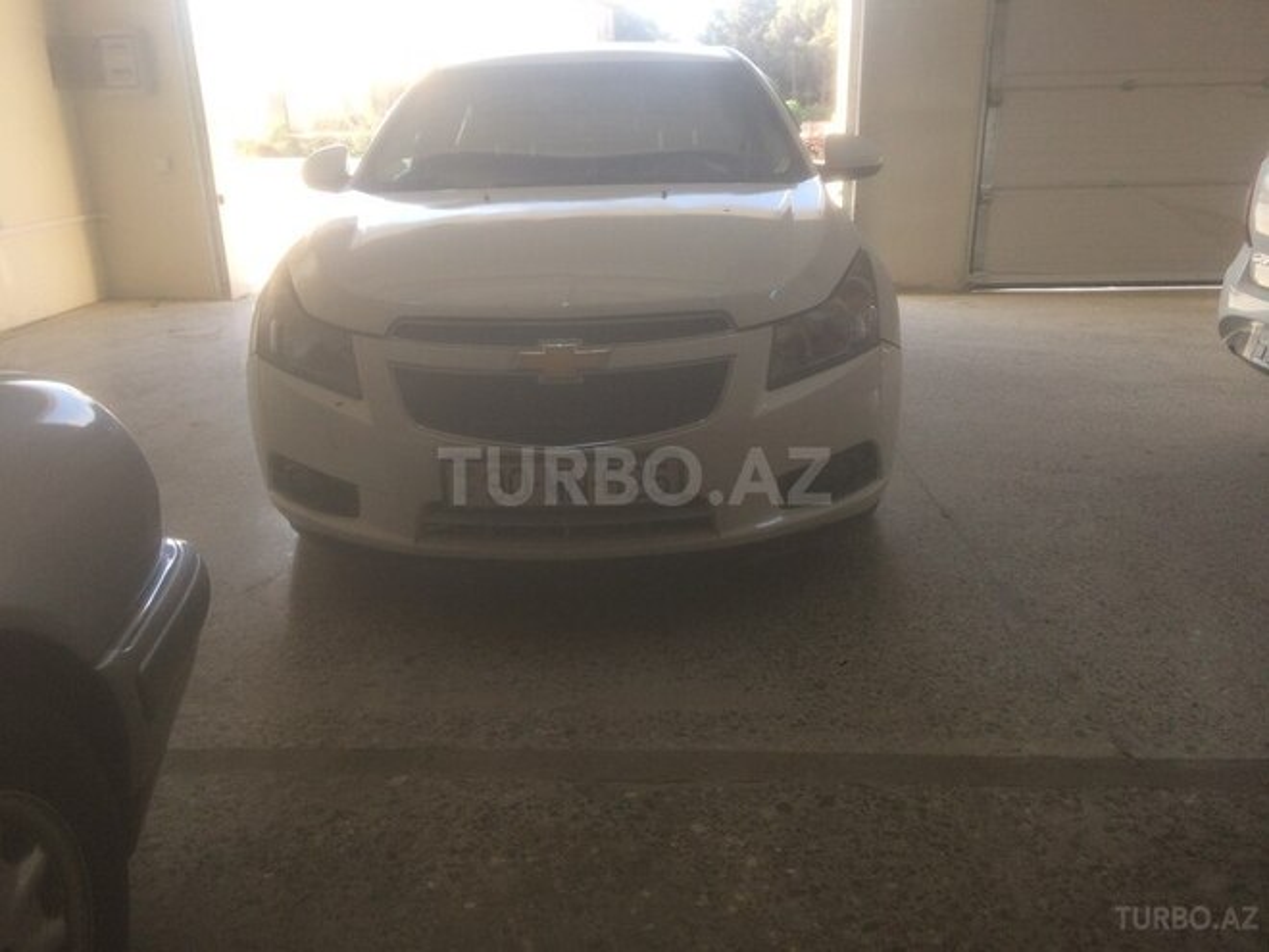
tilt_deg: -20.1
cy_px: 476
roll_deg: -0.3
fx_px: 1063
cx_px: 634
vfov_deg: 48.2
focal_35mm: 29
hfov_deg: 61.7
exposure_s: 1/100
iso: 50
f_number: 2.2
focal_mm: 4.15
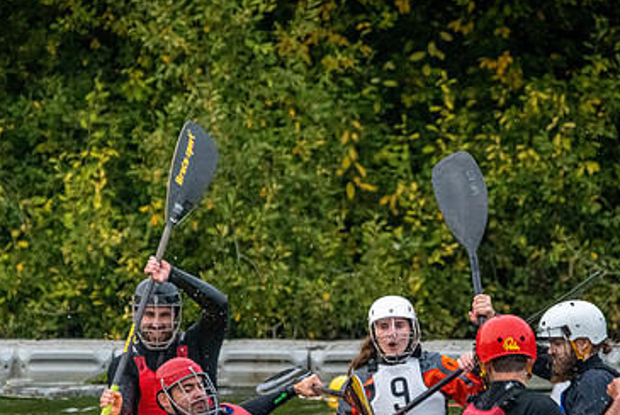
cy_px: 386
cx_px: 338
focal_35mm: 761
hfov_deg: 2.7
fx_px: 13116
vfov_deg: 1.8
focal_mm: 400
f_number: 5.6
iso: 5000
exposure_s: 1/2000
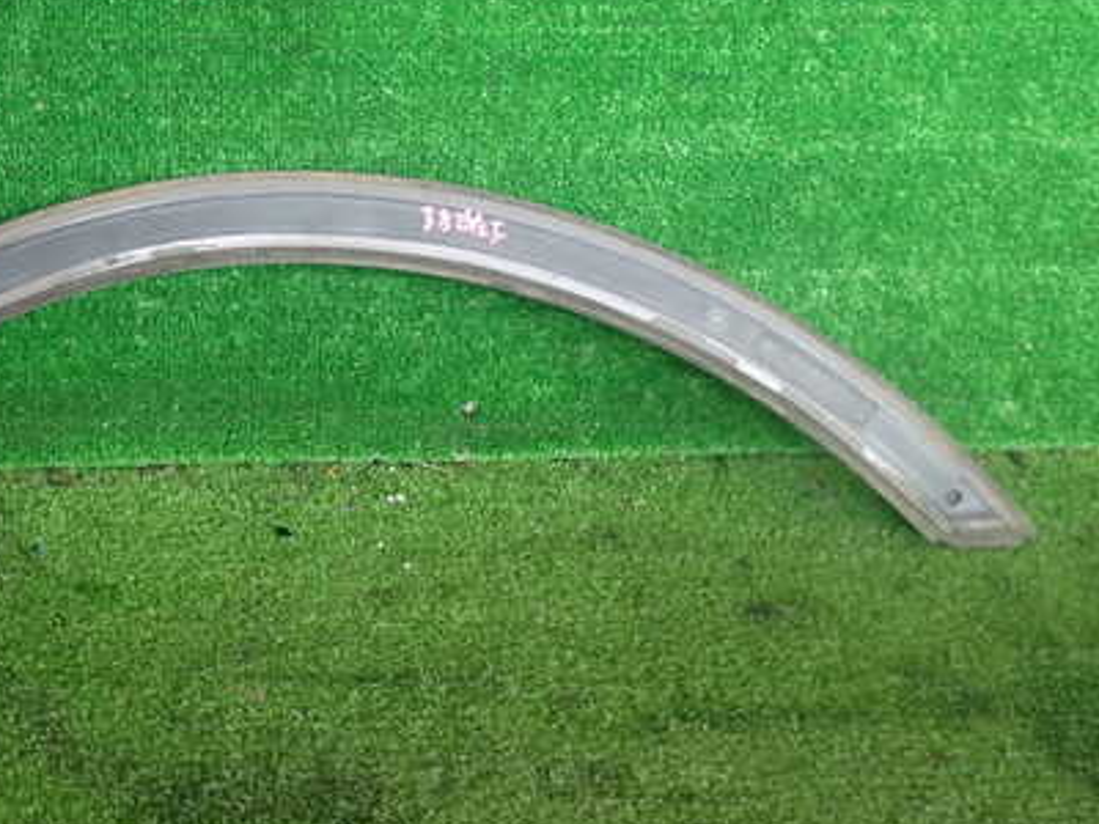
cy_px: 294
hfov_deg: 41.4
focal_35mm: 45
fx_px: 1429
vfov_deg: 32.0
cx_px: 343
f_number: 2.3
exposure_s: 1/80
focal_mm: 5.4
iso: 200
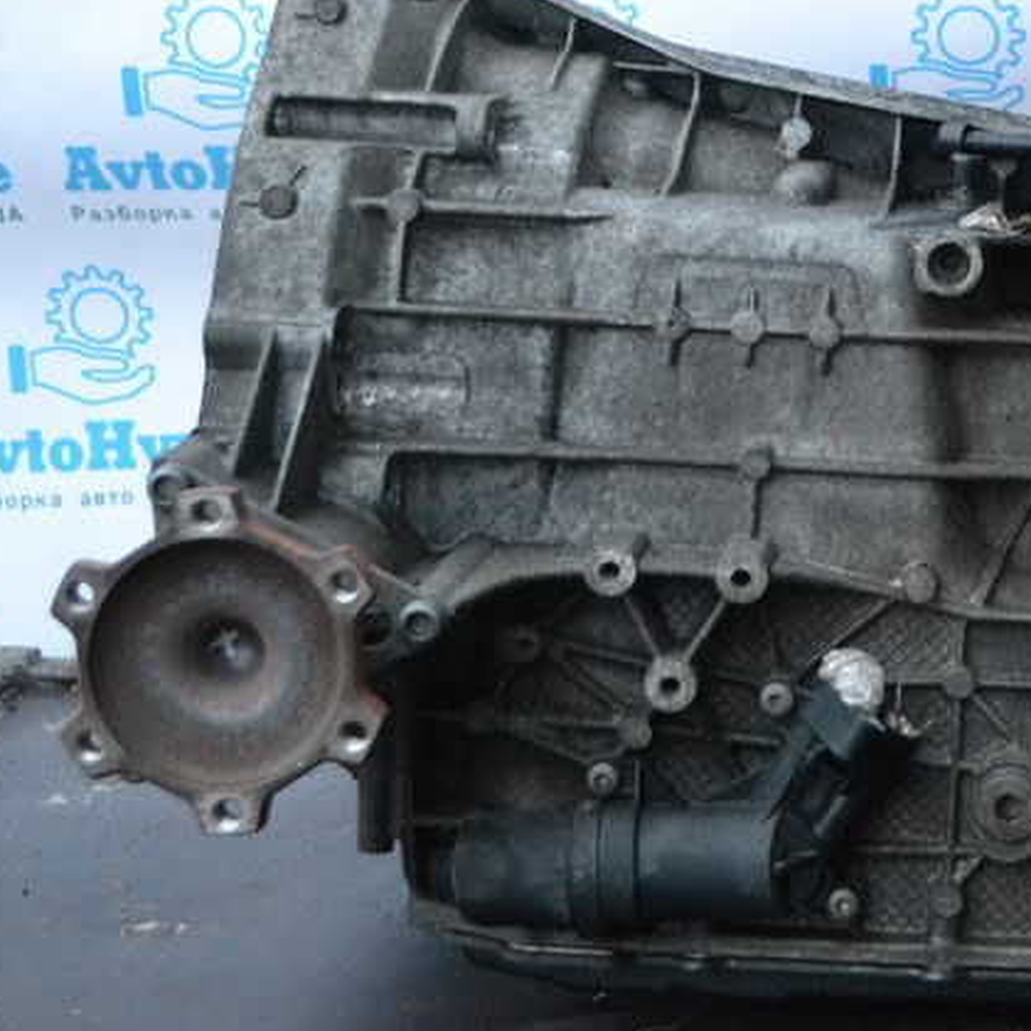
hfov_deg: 20.4
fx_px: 2729
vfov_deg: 21.3
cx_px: 1144
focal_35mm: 81
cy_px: 301
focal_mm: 26
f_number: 4.2
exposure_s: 1/40
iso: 3200
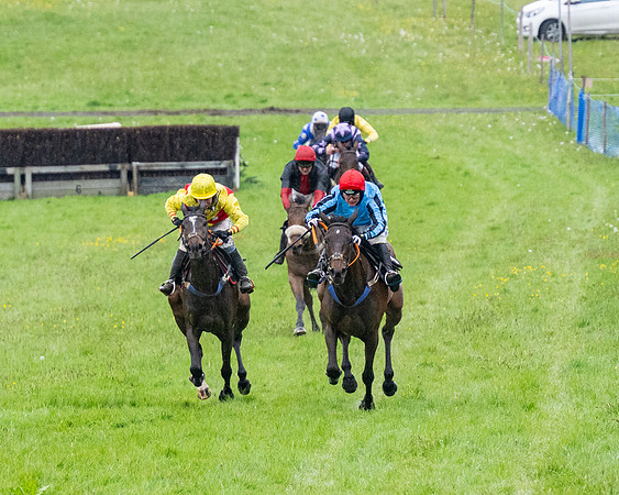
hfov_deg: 3.4
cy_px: 273
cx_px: 255
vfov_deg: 2.7
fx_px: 10407
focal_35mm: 568
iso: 1000
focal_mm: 180
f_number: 4
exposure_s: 1/1250
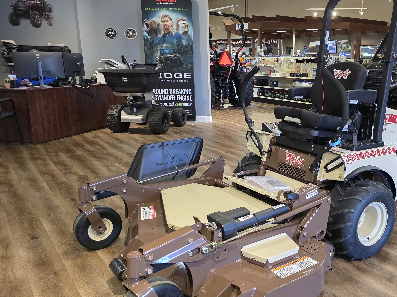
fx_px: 390
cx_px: 276
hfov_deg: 52.5
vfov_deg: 41.8
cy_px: 160
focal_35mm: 34
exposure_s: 1/120
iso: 800
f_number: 1.7
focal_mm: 6.3
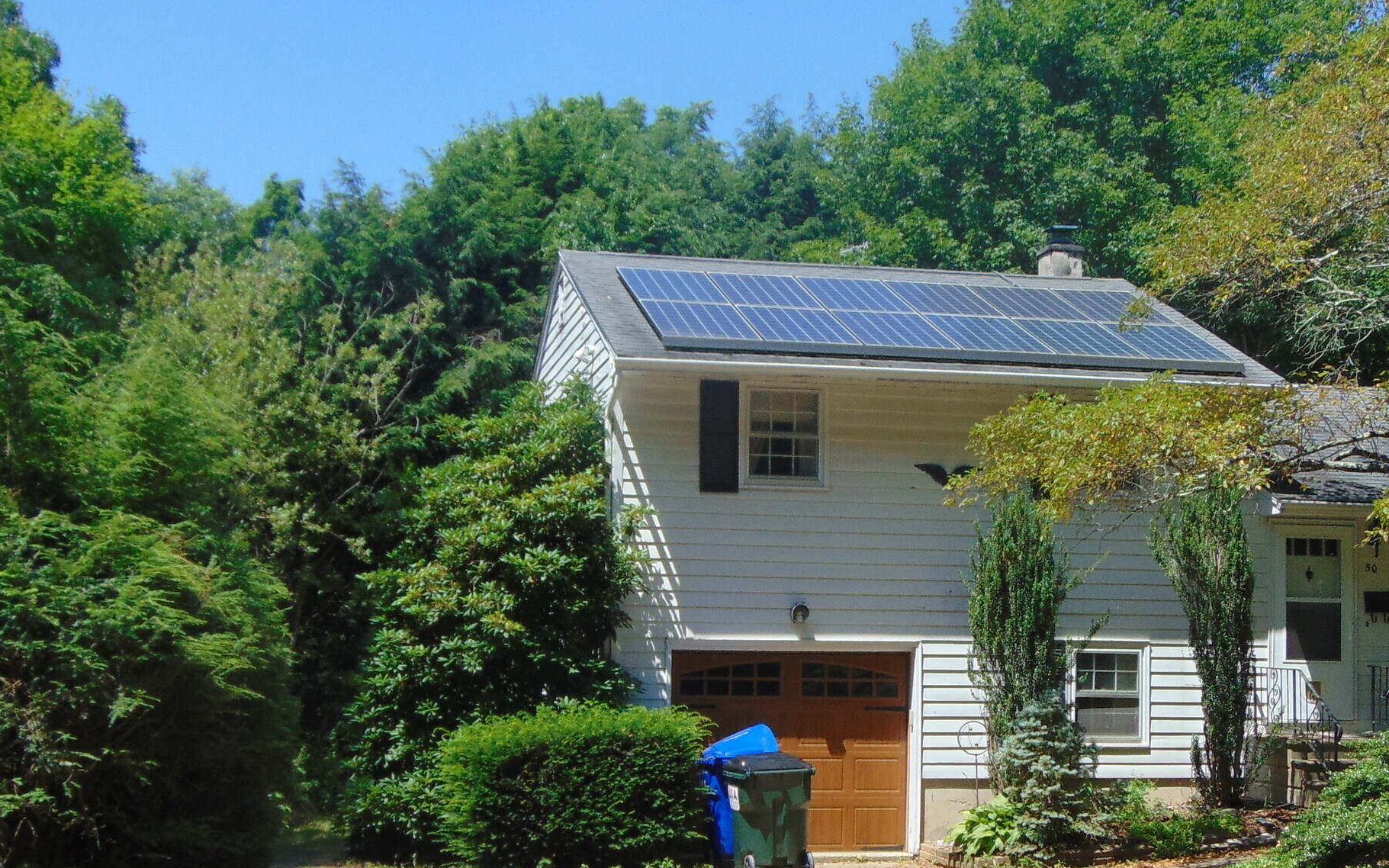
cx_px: 821
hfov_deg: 34.5
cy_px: 602
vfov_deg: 21.9
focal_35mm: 59
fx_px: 2233
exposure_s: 1/640
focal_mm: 5.8
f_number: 3.2
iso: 80
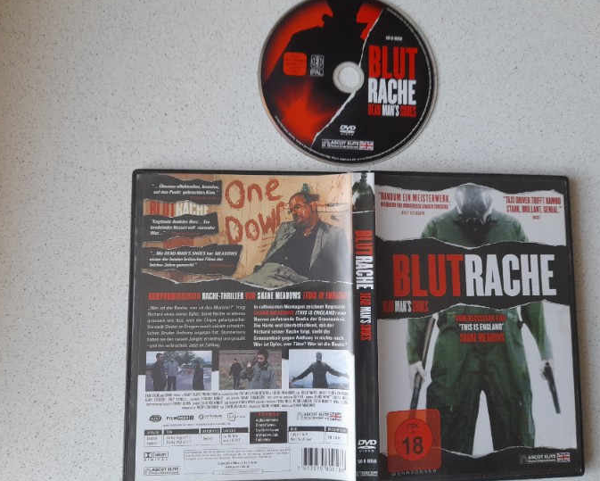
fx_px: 515
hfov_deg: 60.4
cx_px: 303
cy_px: 243
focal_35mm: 29
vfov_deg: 50.0
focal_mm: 4.6
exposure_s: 1/60
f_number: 2
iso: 200
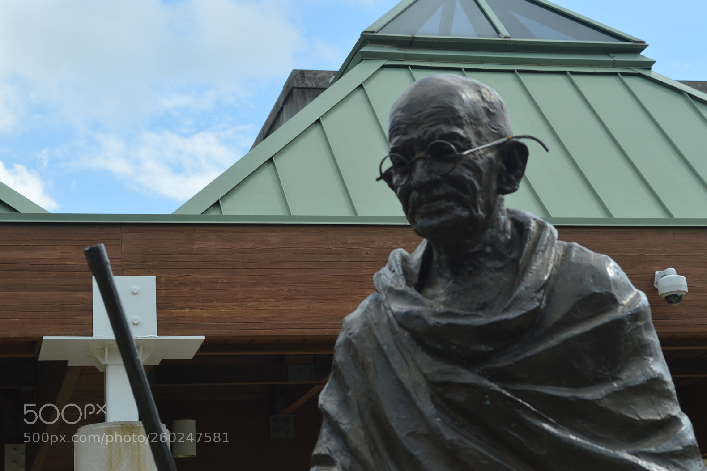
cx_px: 354
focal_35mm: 84
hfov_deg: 24.3
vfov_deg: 16.4
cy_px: 235
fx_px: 1640
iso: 100
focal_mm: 55
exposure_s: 1/125
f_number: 8
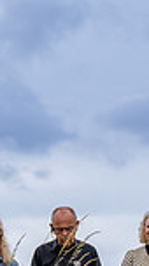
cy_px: 183
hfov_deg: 4.3
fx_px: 1975
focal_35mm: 280
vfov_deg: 7.7
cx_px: 144
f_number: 2.8
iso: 80
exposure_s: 1/1250
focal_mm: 70
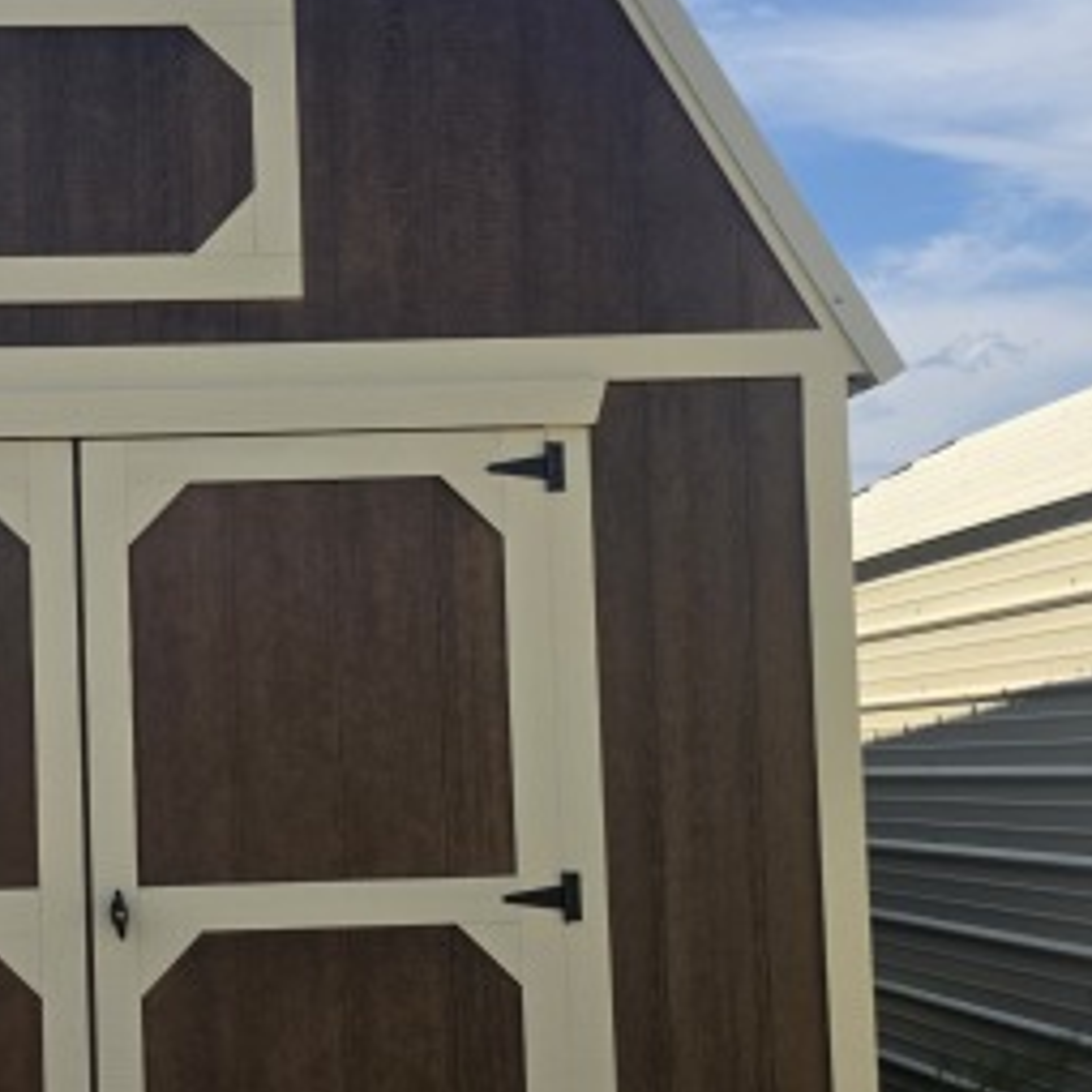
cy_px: 681
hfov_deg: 31.7
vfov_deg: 33.2
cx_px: 98
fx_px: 1820
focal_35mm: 51
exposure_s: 1/5608
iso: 80
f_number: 1.7
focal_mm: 6.3
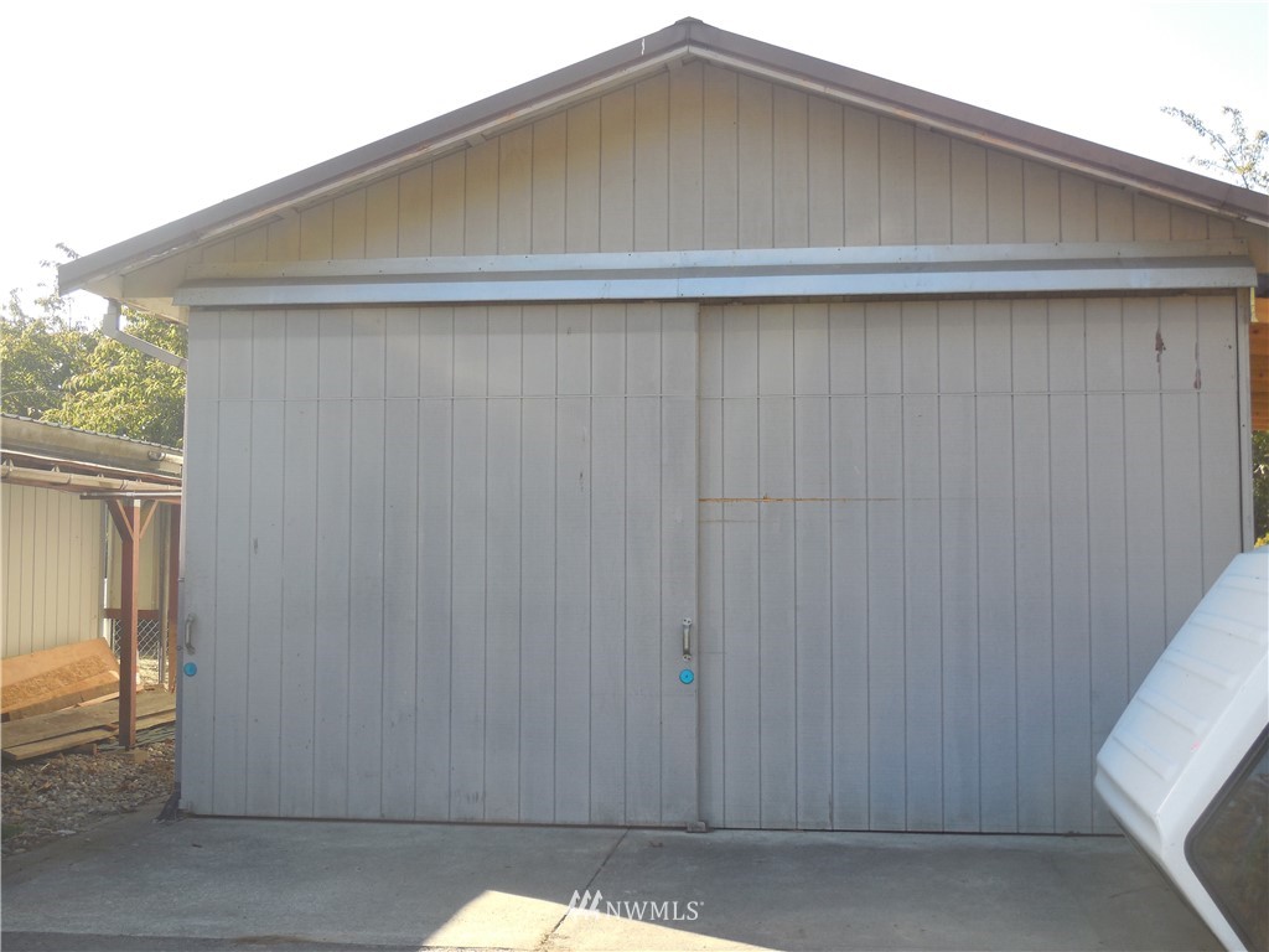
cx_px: 634
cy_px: 476
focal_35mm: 46
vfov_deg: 31.5
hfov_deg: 41.2
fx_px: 1686
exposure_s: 1/200
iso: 125
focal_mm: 8.2
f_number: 3.8
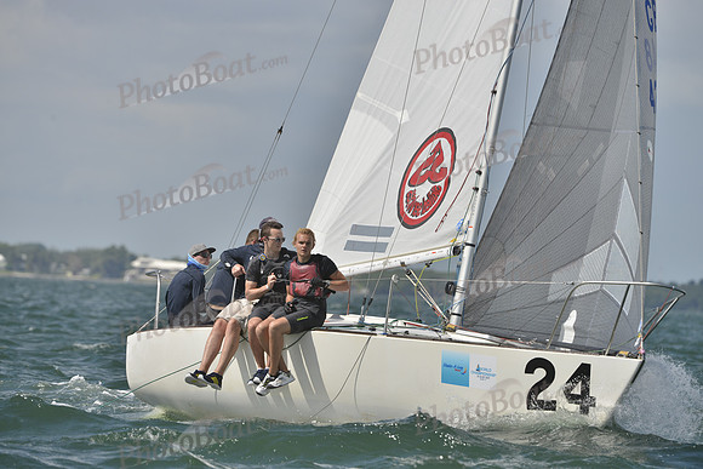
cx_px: 352
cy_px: 234
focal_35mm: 360
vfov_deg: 3.8
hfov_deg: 5.7
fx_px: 7031
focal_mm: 360
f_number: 7.1
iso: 200
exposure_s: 1/1000
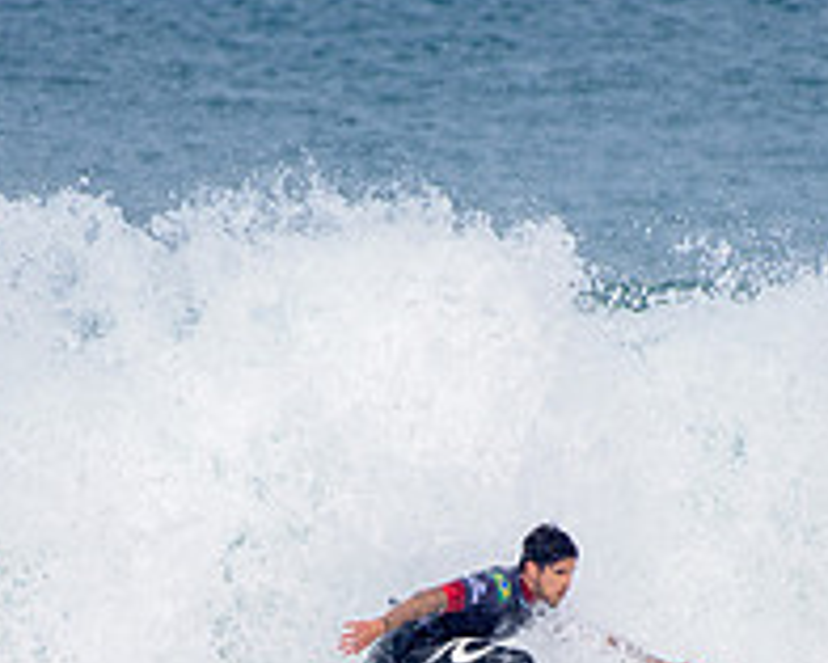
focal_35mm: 1386
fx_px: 33982
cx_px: 452
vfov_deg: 1.1
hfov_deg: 1.4
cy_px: 754
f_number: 5.6
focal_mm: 500
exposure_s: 1/2000
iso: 250
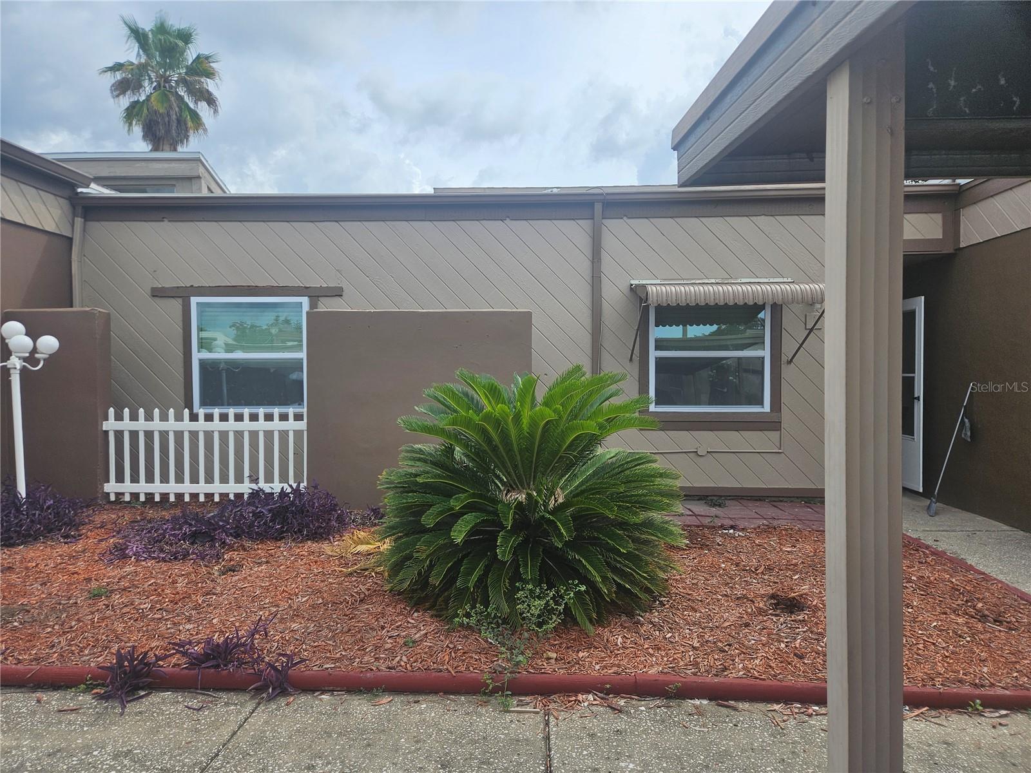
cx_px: 516
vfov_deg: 58.9
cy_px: 386
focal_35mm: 23
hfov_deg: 73.9
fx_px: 685
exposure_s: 1/1794
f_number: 1.8
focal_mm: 5.4
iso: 25
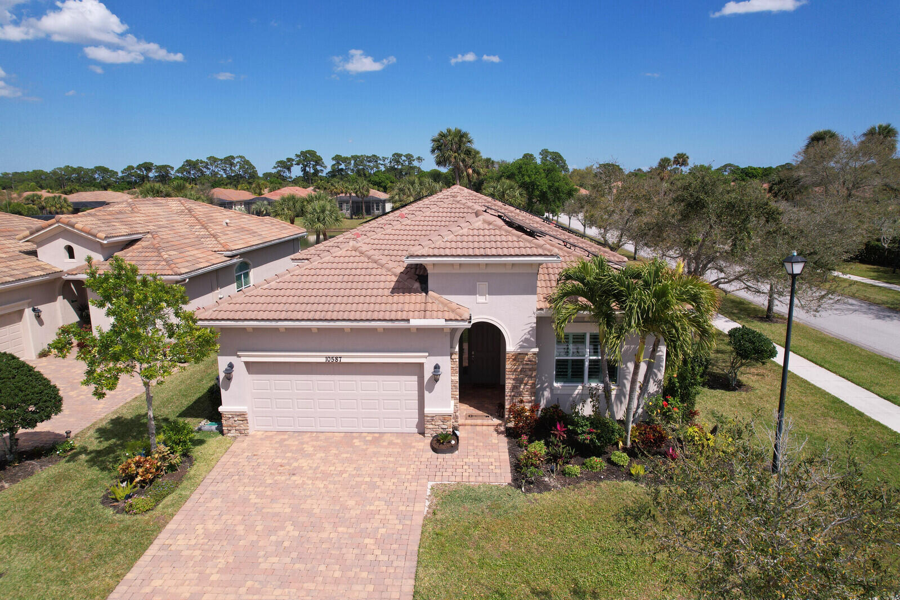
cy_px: 300
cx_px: 450
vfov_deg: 57.2
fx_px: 550
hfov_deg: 78.6
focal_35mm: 22
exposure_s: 1/3000
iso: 120
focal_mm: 8.38
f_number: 2.8
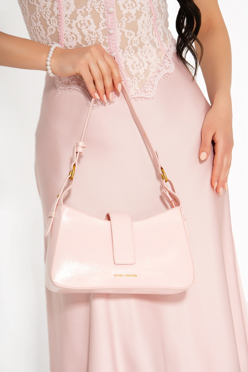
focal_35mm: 110
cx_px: 124
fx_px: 1137
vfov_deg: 18.6
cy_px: 186
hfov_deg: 12.5
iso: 100
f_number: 9
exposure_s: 1/160
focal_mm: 110
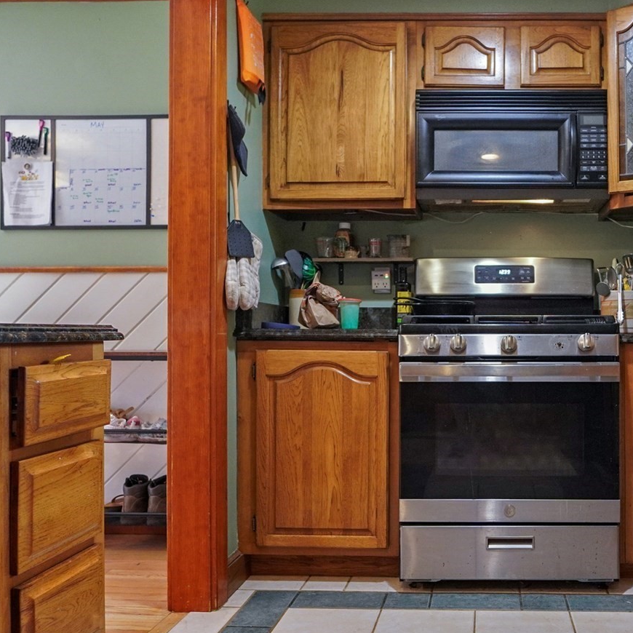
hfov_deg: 47.6
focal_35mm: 33
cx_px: 485
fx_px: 683
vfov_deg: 48.9
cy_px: 423
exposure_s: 1/80
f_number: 1.8
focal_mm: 11
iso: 640
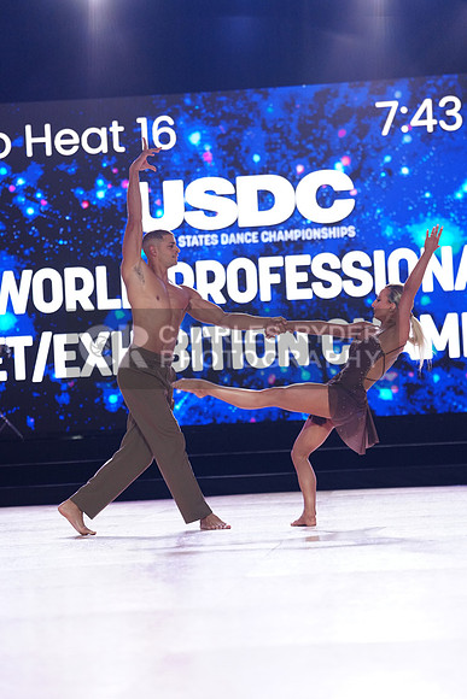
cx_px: 234
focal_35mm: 102
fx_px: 1983
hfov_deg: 13.4
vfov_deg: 20.0
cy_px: 350
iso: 2000
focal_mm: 102
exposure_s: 1/400
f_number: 2.8
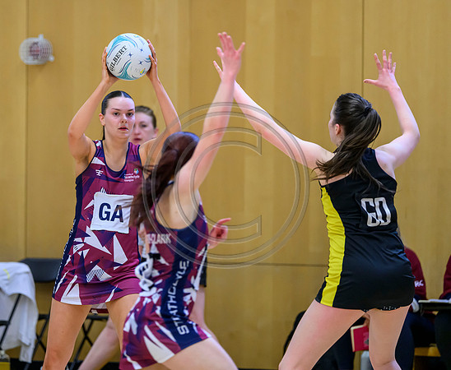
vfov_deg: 5.9
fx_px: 3587
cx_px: 128
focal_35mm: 266
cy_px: 155
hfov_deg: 7.2
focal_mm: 200
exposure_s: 1/800
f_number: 3.2
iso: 3200
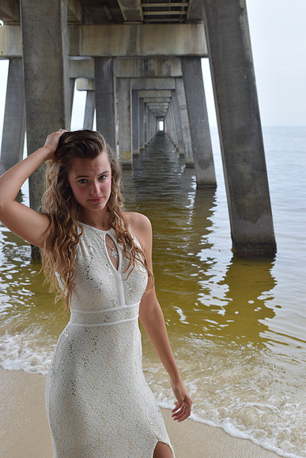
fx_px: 650
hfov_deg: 26.5
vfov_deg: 38.9
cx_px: 153
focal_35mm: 51
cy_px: 229
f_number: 8
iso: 250
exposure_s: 1/250
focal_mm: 34
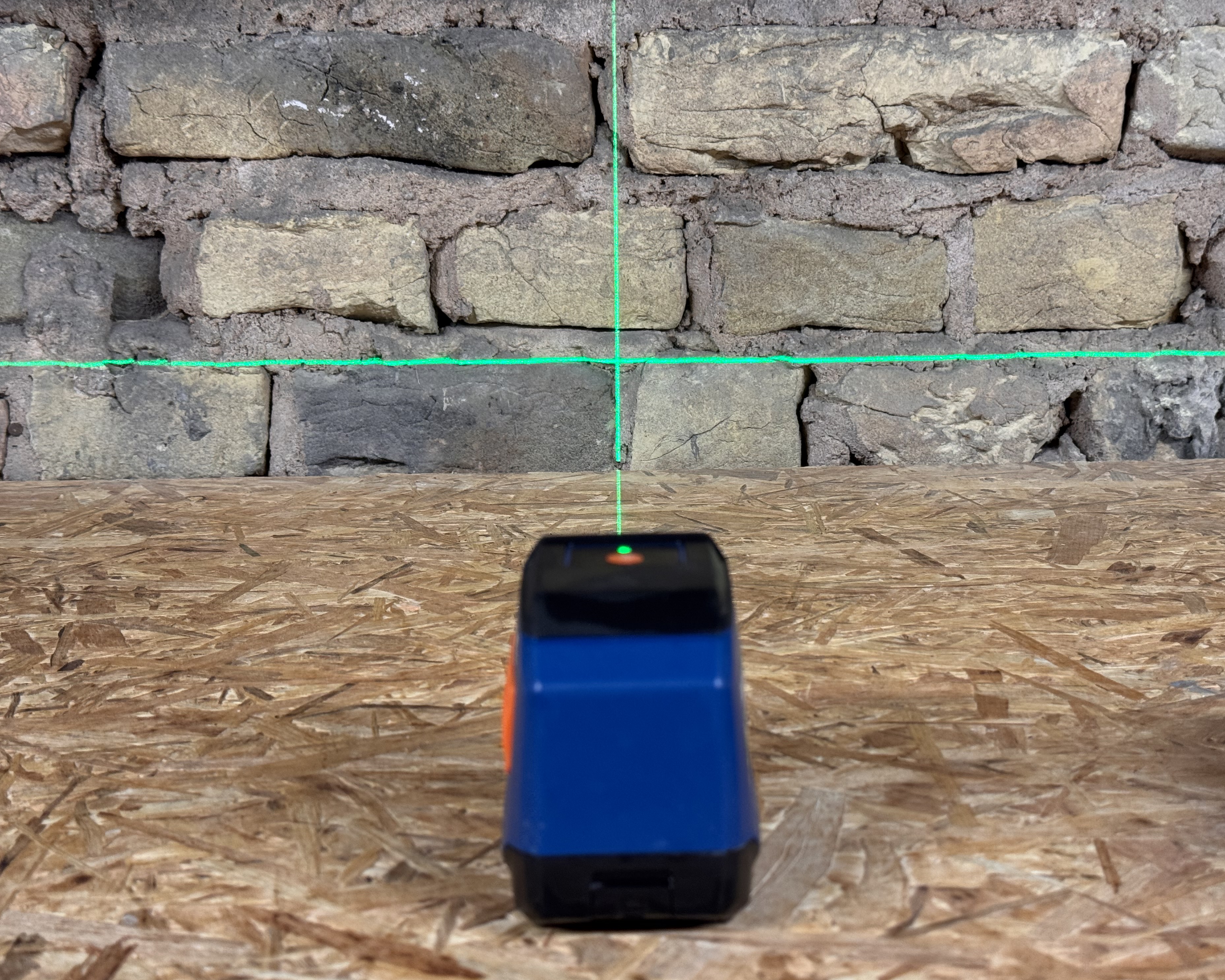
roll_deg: +0.3
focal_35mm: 51
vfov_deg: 29.7
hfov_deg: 36.6
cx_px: 645
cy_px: 499
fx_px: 1849
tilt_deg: -13.2
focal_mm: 6.76
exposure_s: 1/50
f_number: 1.78
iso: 125
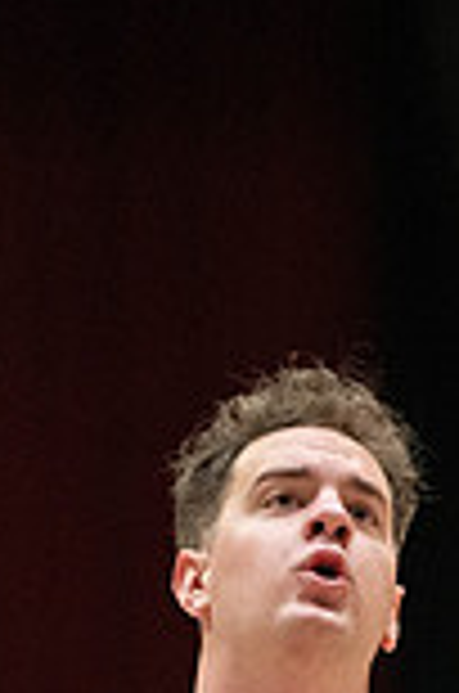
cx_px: 432
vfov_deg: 3.5
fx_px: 11257
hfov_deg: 2.3
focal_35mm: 586
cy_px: 932
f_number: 3.2
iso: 6400
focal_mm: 200
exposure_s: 1/500
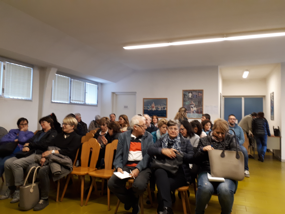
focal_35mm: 27
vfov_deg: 51.4
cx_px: 142
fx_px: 222
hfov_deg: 65.3
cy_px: 107
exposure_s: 1/25
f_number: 1.9
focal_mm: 3.6
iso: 160
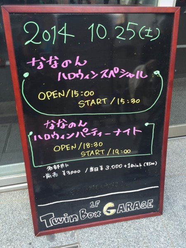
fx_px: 208
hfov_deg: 48.2
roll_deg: +1.2
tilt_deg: -34.6
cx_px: 93
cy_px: 124
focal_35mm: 29
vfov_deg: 61.7
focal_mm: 4.15
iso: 40
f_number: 2.2
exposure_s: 1/40
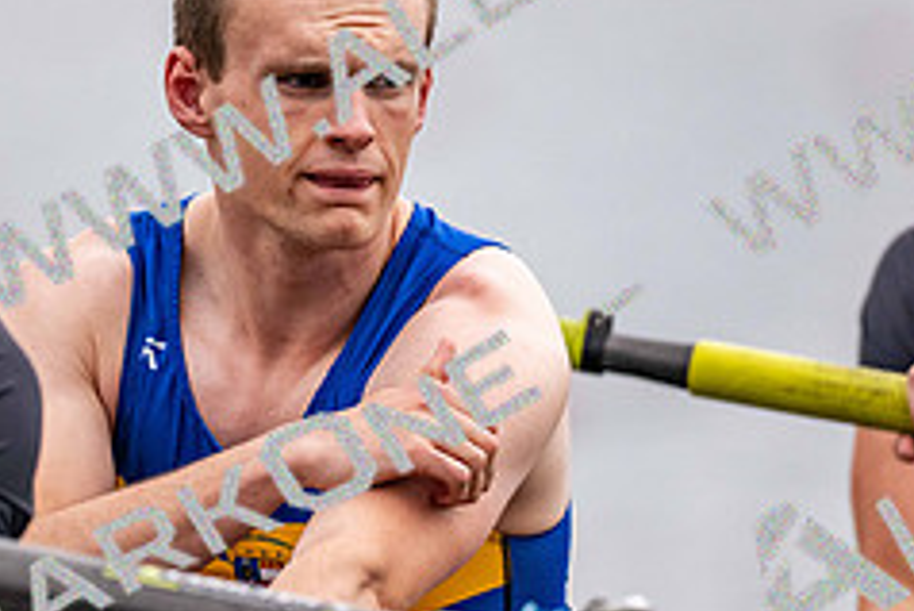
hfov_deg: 1.4
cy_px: 321
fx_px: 37190
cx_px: 426
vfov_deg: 0.9
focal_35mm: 1464
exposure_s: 1/2500
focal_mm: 600
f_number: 4
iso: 1000
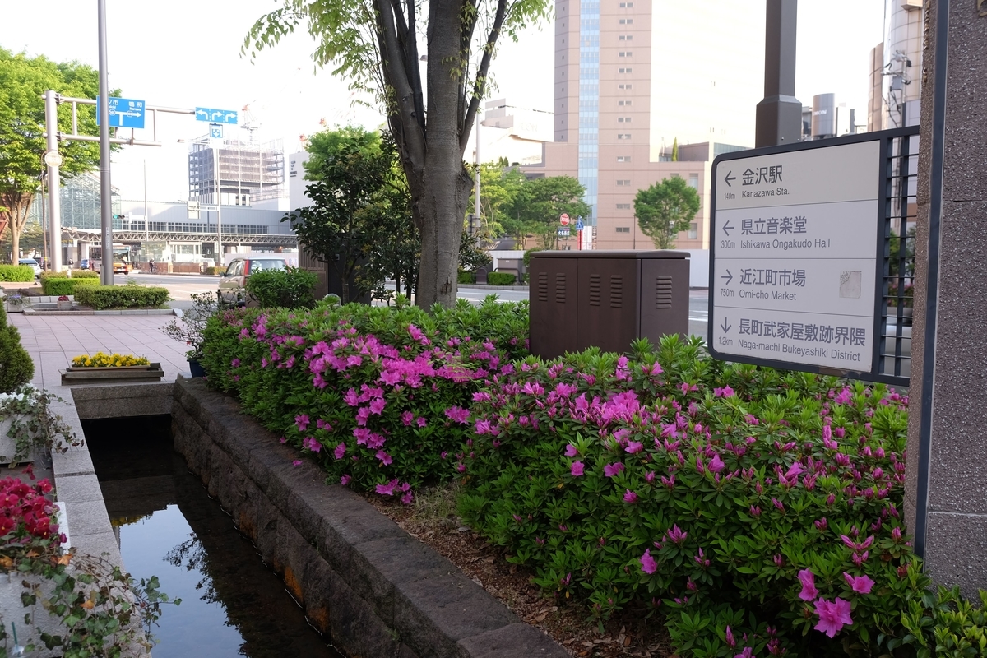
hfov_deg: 58.7
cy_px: 329
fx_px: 877
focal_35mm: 32
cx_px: 494
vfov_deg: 41.1
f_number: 4.5
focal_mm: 21.4
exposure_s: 1/140
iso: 200
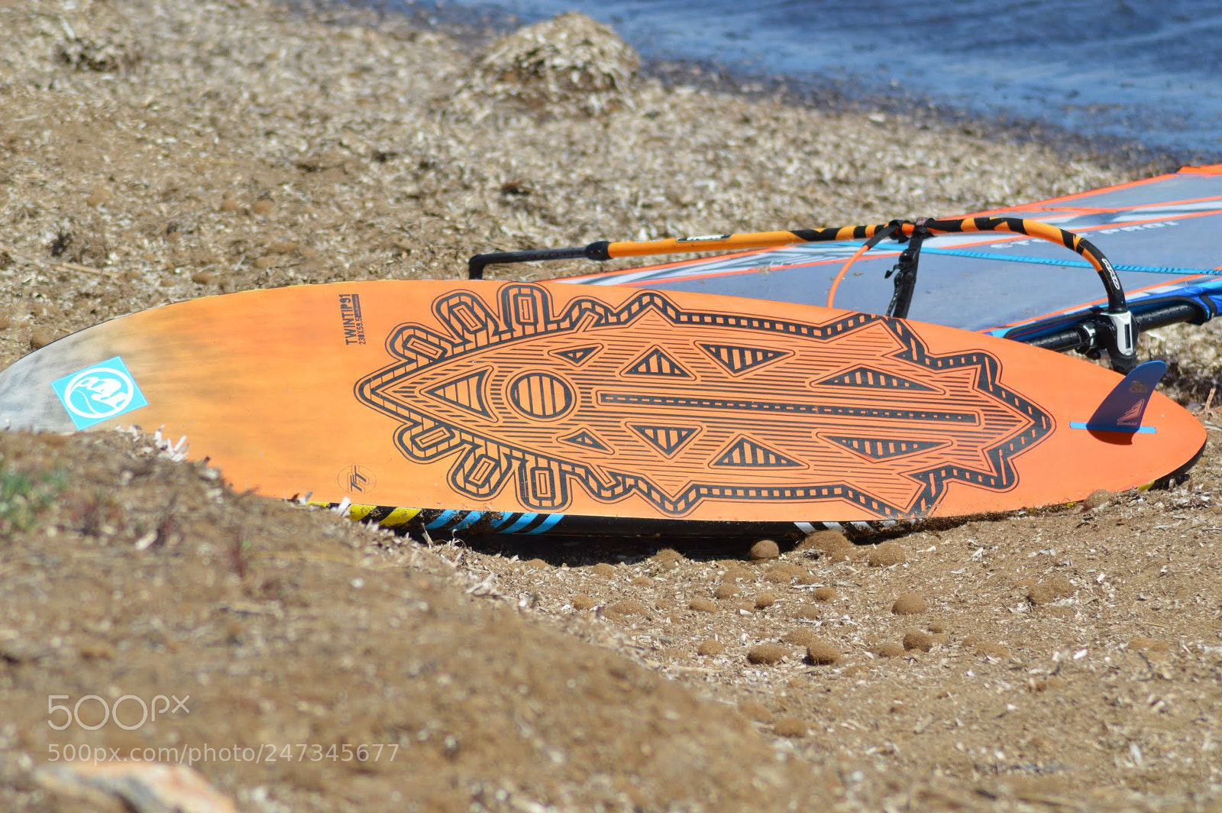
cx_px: 611
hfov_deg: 8.1
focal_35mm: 255
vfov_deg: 5.4
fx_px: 8649
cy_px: 406
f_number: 7.1
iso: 400
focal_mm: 170
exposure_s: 1/2000
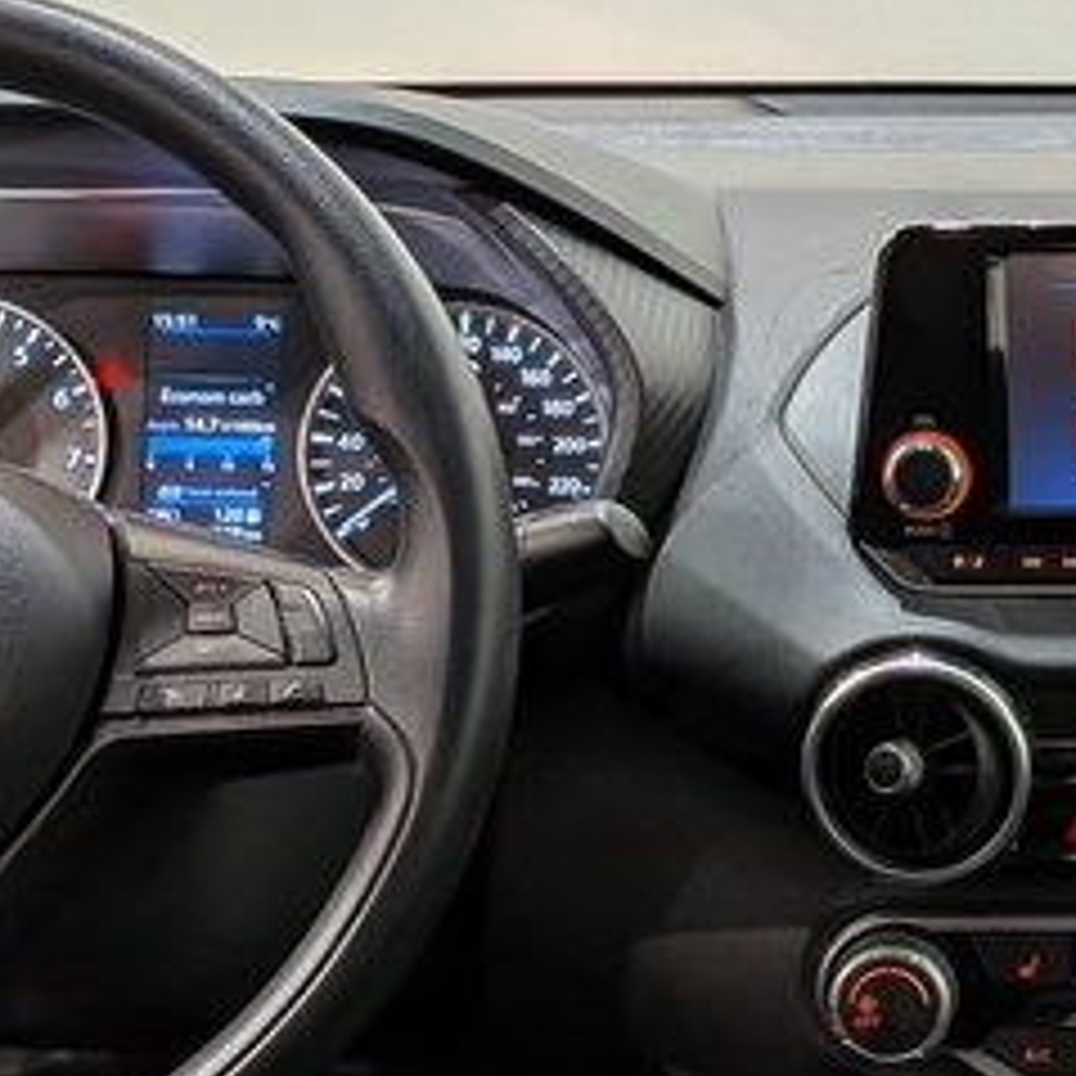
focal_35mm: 91
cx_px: 1252
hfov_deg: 18.2
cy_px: 639
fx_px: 3200
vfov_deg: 19.1
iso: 29
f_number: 1.7
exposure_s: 1/120
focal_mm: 4.53
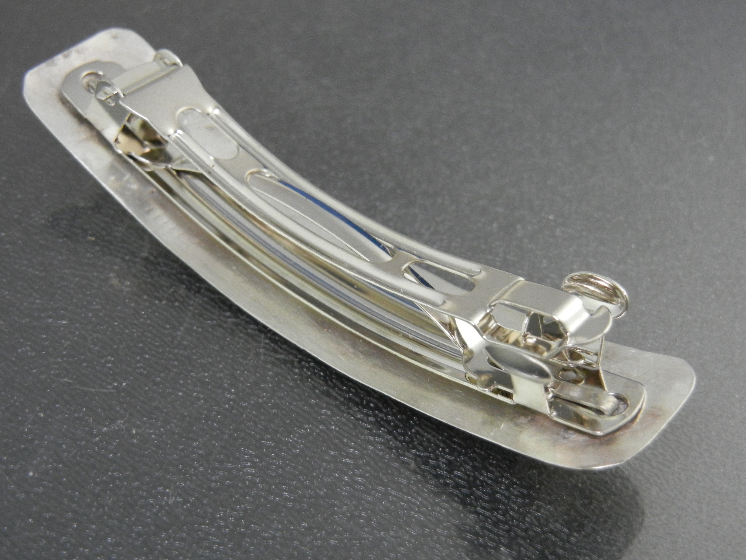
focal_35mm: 59
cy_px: 280
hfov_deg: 32.7
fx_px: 1271
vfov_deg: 24.8
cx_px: 373
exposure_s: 1/30
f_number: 8
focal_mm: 10.6
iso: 800
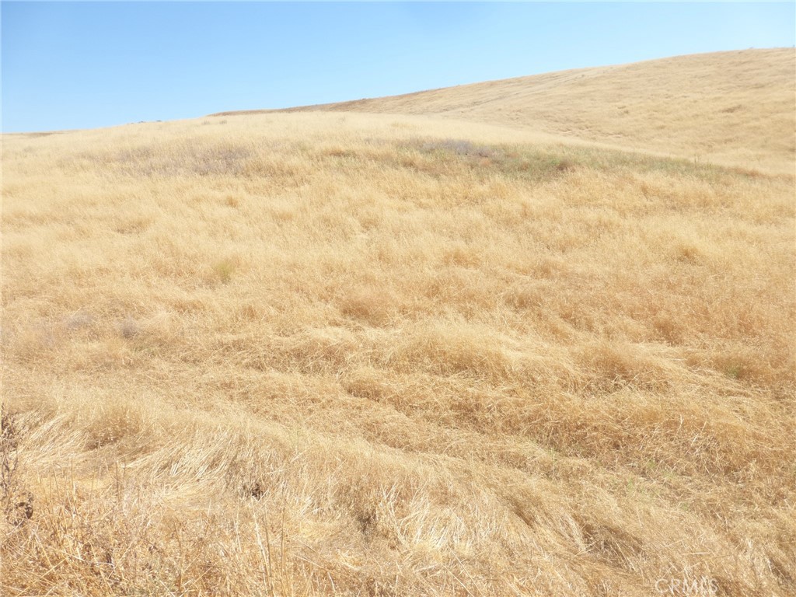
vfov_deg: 56.8
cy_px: 298
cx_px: 398
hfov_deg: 71.6
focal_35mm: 24
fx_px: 552
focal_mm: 4.3
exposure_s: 1/640
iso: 100
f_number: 4
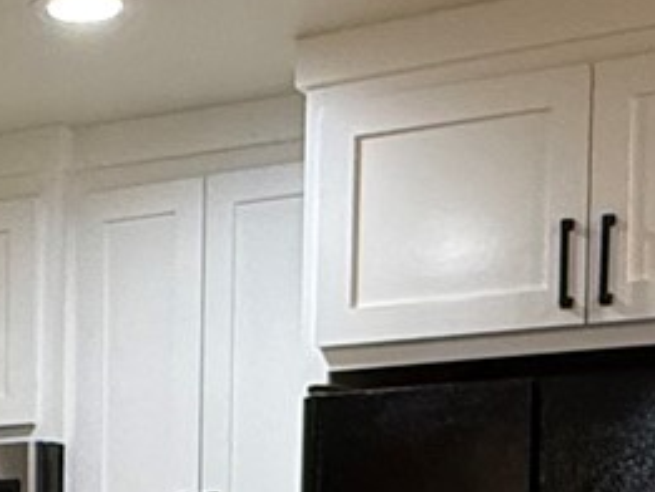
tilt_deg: -1.1
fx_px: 1950
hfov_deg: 18.2
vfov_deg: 13.5
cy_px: 743
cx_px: -118
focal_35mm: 103
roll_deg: -0.7
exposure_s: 1/120
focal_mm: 2.22
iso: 250
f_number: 2.2
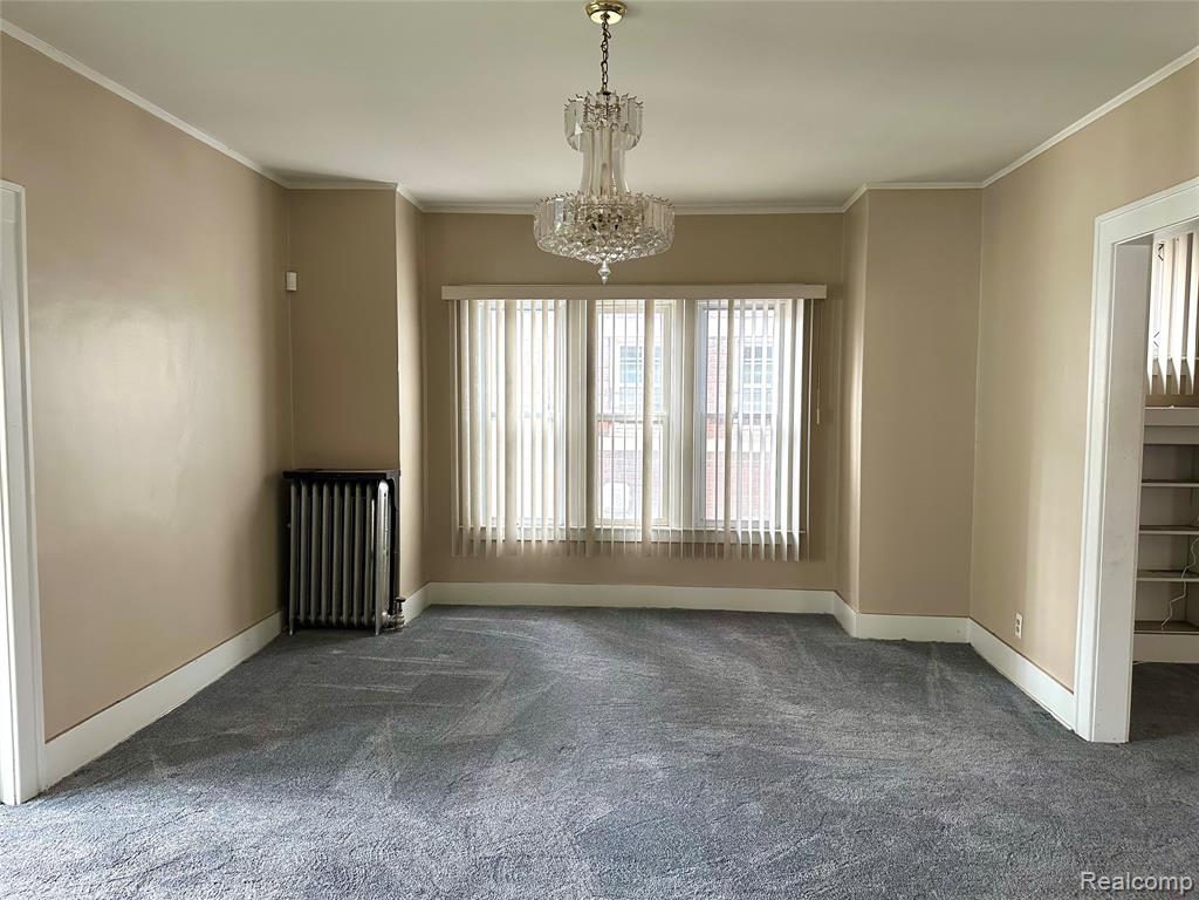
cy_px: 450
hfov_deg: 71.6
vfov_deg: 56.8
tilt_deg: -3.8
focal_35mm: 24
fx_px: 831
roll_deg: -0.6
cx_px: 600
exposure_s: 1/60
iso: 320
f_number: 1.78
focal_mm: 6.86
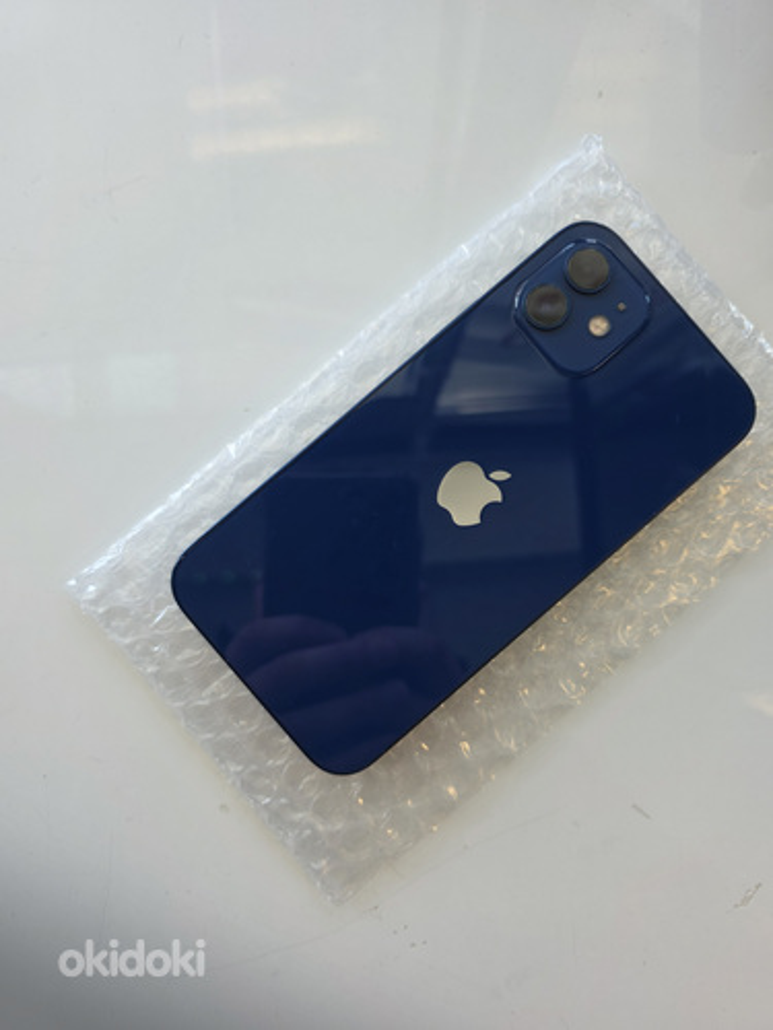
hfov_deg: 58.9
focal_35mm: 23
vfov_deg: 73.9
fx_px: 685
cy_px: 515
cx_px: 386
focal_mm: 6.3
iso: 50
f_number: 1.7
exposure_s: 1/100
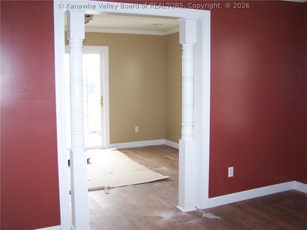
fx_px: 337
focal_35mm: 38
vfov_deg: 37.7
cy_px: 115
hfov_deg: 49.0
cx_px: 154
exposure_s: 1/90
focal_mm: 6.3
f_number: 2.8
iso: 140
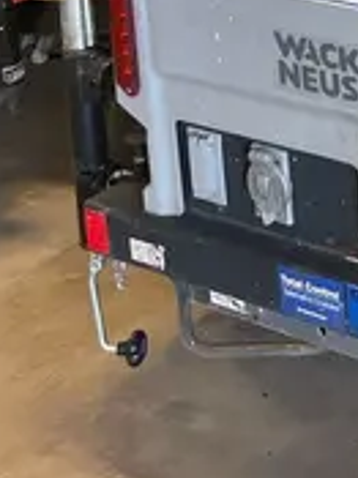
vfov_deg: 15.9
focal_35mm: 109
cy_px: -321
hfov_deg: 12.2
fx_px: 1505
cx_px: 686
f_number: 1.6
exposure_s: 1/60
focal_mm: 4.2
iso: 125
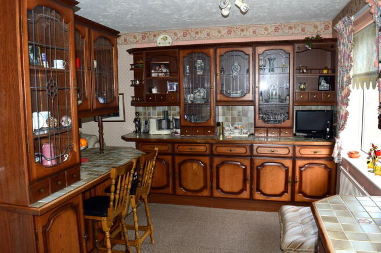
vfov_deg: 47.8
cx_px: 190
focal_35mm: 27
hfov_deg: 67.4
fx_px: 285
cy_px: 126
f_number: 9
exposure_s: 1/60
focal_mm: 18
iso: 200
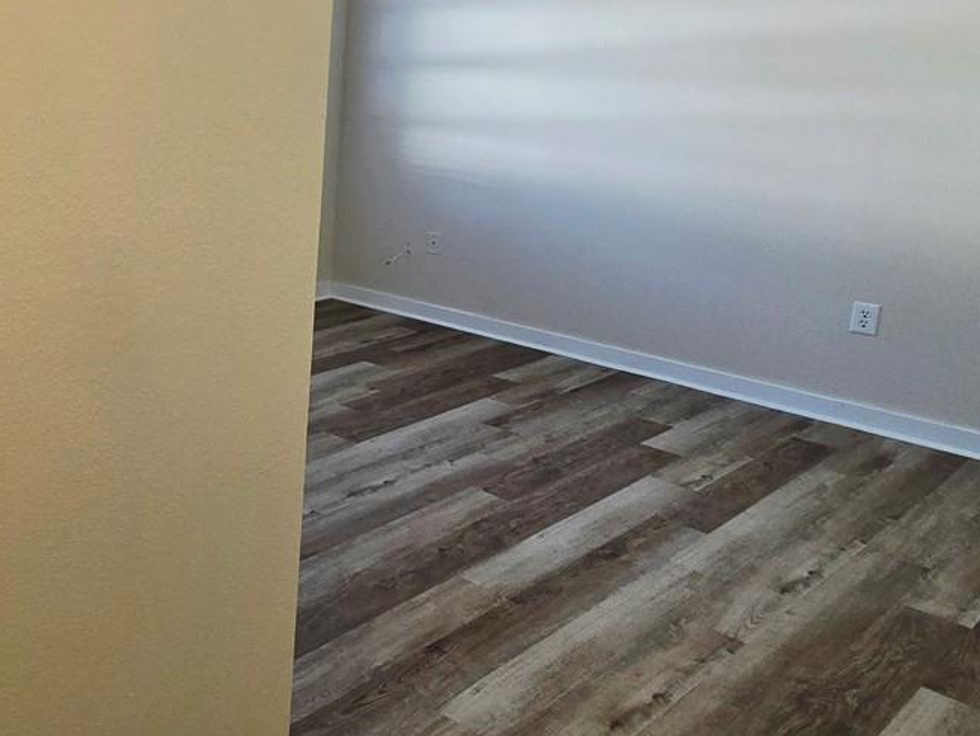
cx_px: -33
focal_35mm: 32
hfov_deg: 46.1
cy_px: 195
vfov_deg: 43.0
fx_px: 906
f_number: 2.2
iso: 64
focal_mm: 2.2
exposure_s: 1/120
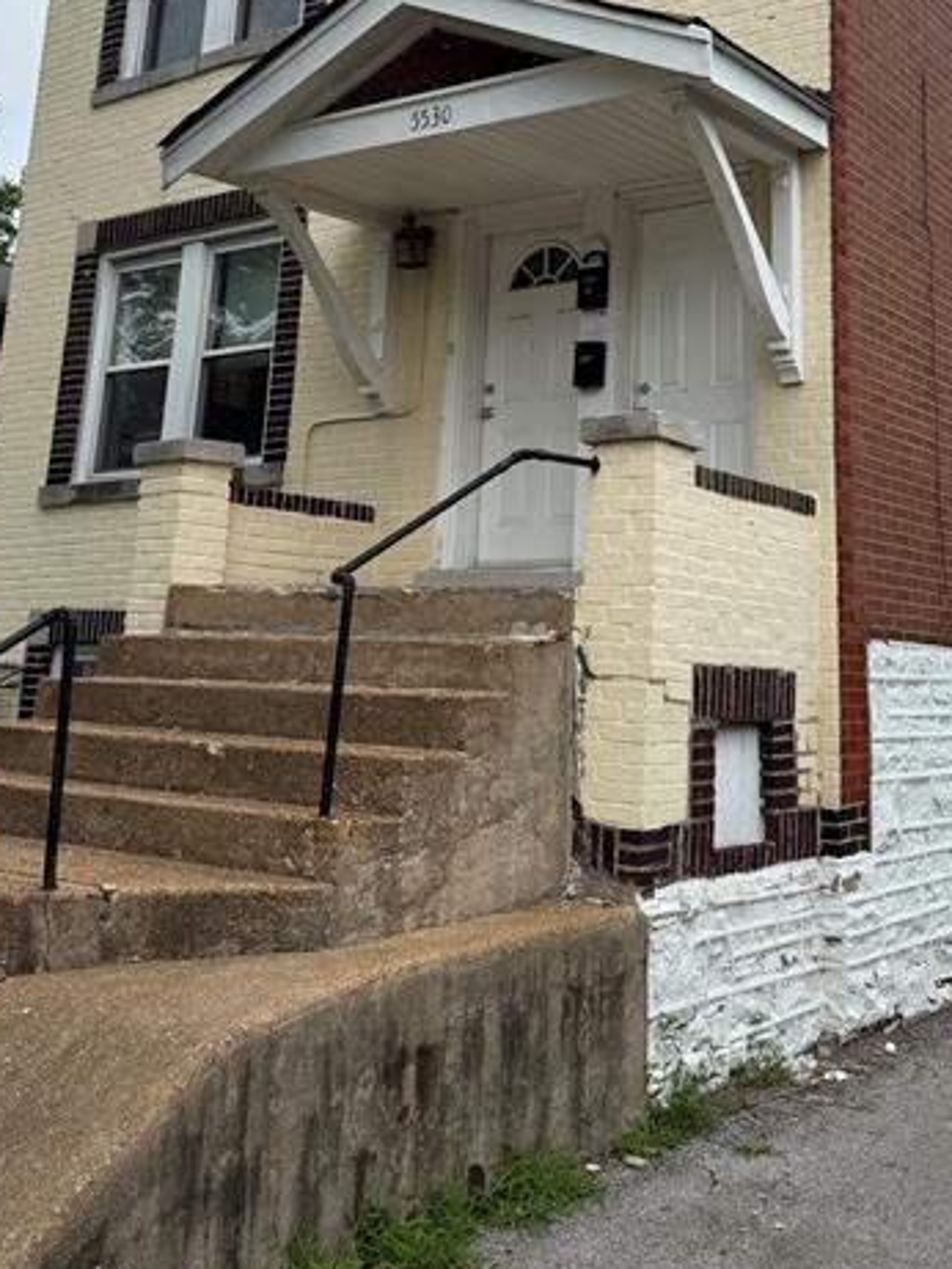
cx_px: 622
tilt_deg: +15.2
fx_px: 1466
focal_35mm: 40
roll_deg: -1.6
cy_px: 292
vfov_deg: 44.9
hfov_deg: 35.7
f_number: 1.78
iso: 80
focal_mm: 6.76
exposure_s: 1/4167
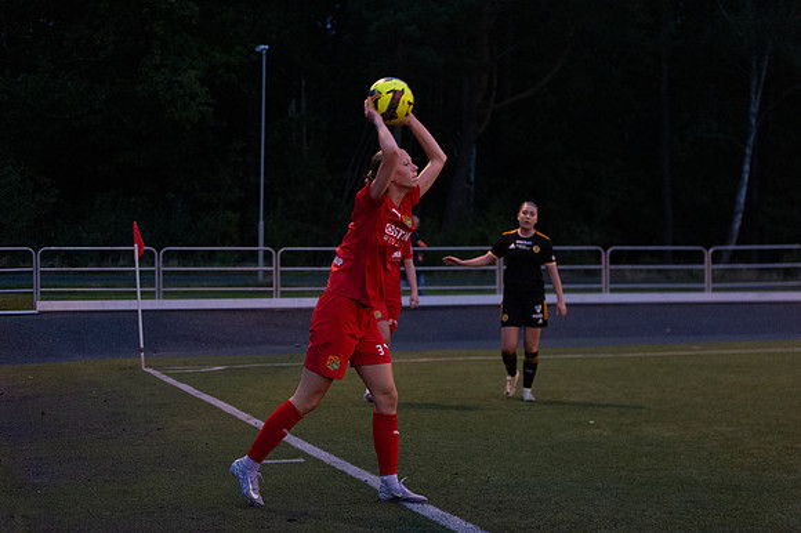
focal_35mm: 70
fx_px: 1557
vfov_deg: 19.4
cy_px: 266
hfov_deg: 28.9
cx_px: 400
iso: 8000
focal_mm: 70
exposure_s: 1/640
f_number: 3.2
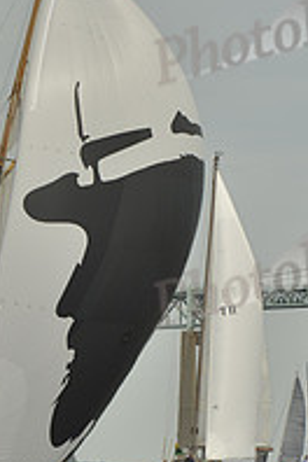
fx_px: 7520
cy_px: 180
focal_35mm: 586
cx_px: 34
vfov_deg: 3.5
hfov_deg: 2.3
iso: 280
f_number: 10
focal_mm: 200
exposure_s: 1/1600
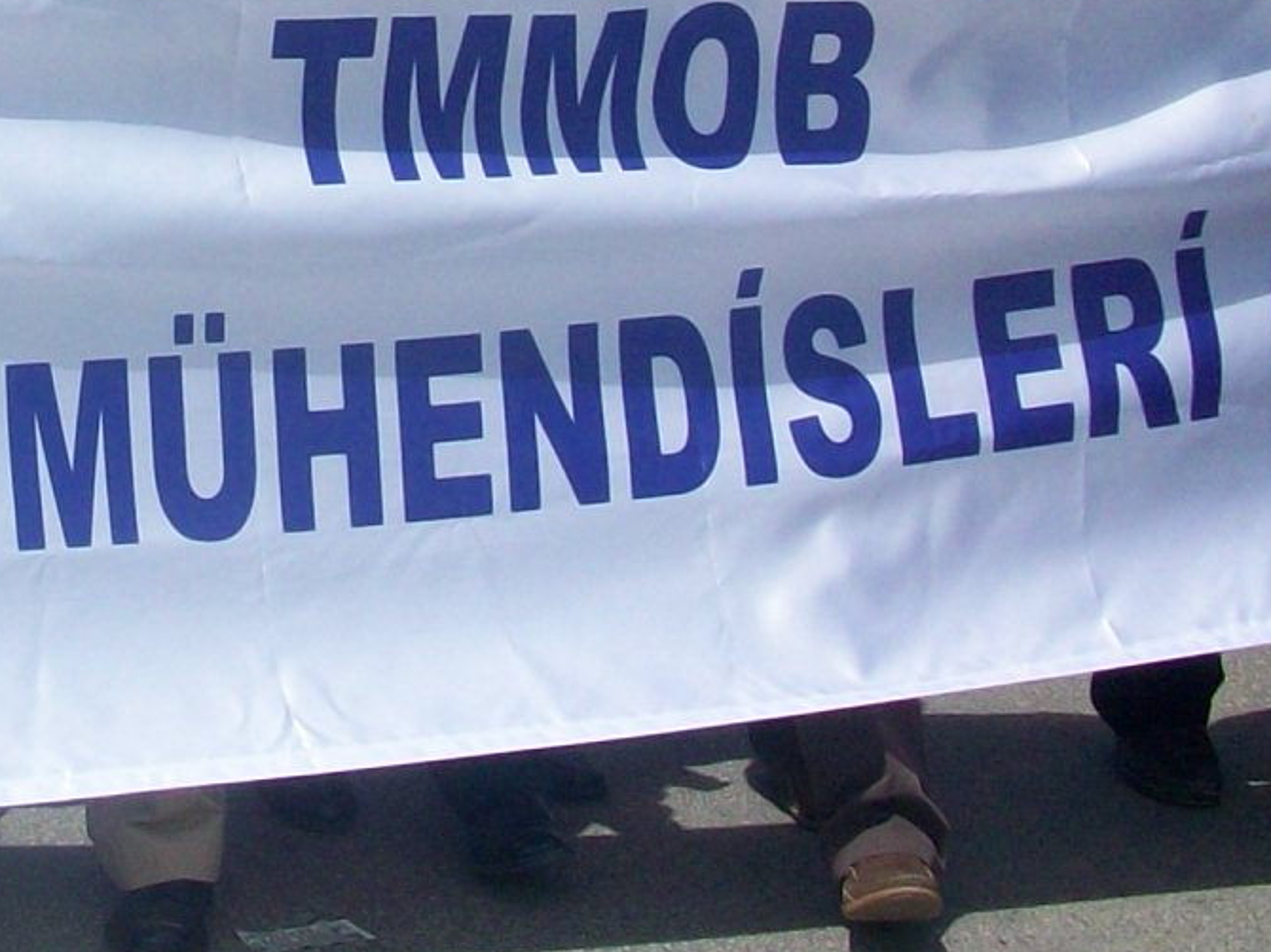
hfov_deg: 18.4
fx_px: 3817
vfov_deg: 13.9
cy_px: -135
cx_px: -11
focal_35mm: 104
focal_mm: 5.7
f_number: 5.5
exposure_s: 1/542
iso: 80
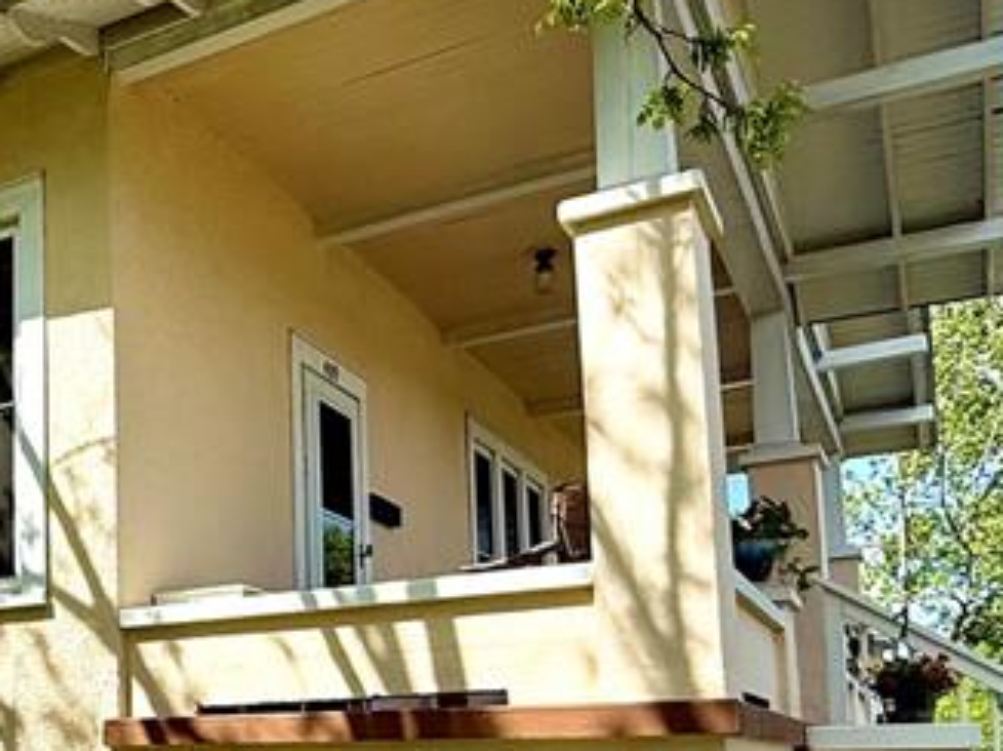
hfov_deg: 40.4
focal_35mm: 44
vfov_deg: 31.6
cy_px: 643
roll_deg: +0.5
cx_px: 145
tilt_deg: +7.3
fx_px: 1274
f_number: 2.2
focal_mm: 2.22
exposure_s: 1/2410
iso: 50
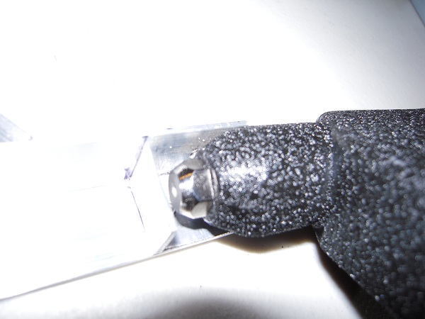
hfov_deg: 63.4
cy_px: 160
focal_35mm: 28
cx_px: 212
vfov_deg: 49.7
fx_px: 344
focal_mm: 5
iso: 100
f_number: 2.7
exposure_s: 1/25
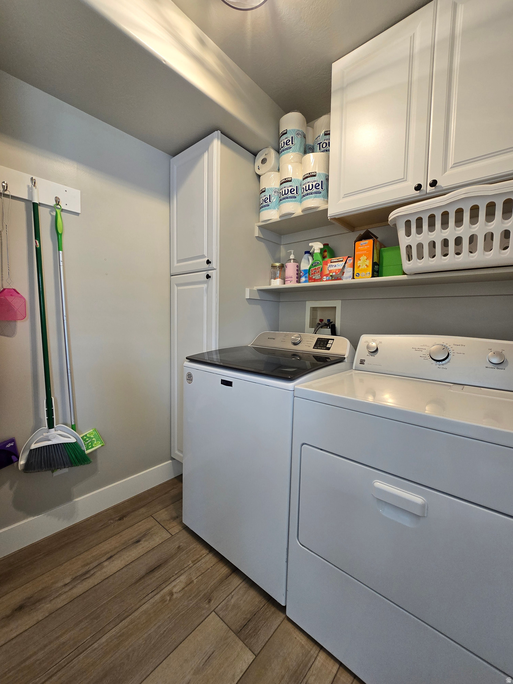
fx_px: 257
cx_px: 256
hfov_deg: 89.9
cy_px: 342
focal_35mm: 13
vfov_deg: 106.2
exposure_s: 1/60
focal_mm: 2.2
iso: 160
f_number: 2.2
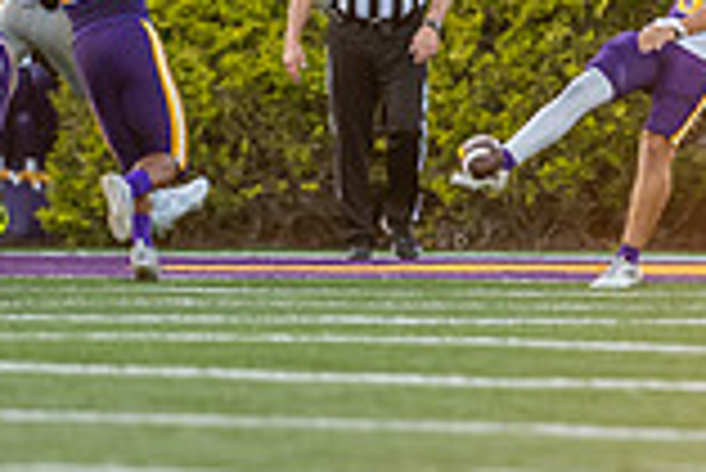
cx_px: 553
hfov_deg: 1.9
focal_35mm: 1105
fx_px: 21690
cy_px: -191
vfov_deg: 1.2
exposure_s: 1/1000
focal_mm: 300
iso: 1000
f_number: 3.2
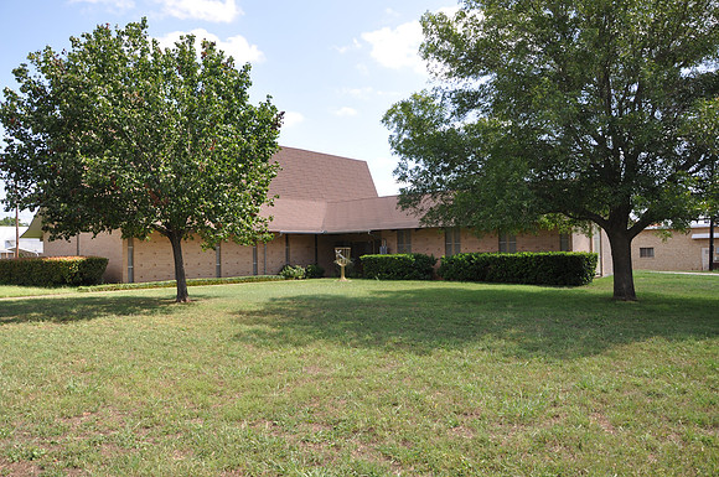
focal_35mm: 27
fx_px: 538
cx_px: 360
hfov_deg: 67.5
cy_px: 238
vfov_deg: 47.8
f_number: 6.3
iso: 200
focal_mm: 18
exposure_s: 1/200
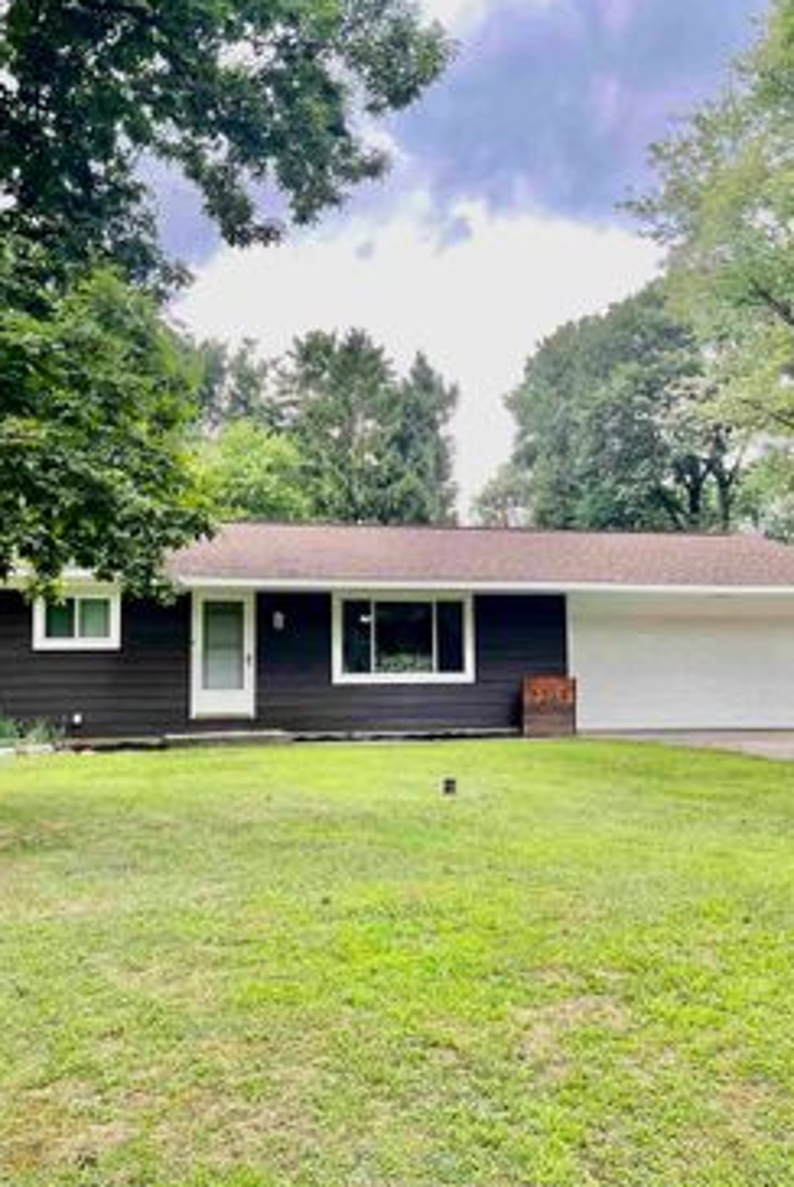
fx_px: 1222
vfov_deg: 51.8
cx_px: 436
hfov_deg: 36.0
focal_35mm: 37
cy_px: 597
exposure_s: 1/404
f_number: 1.5
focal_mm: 5.7
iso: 50
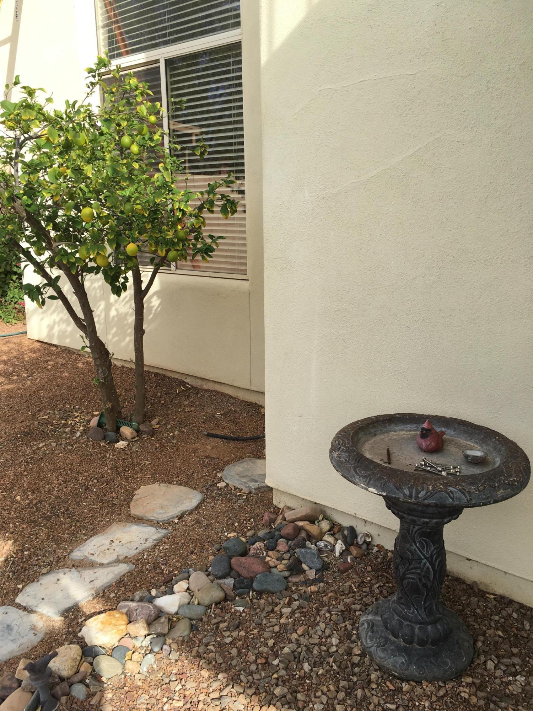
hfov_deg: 48.2
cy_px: 356
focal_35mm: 29
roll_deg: +0.6
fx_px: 595
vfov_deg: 61.7
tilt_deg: -12.8
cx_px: 266
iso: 25
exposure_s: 1/582
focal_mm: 4.15
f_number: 2.2
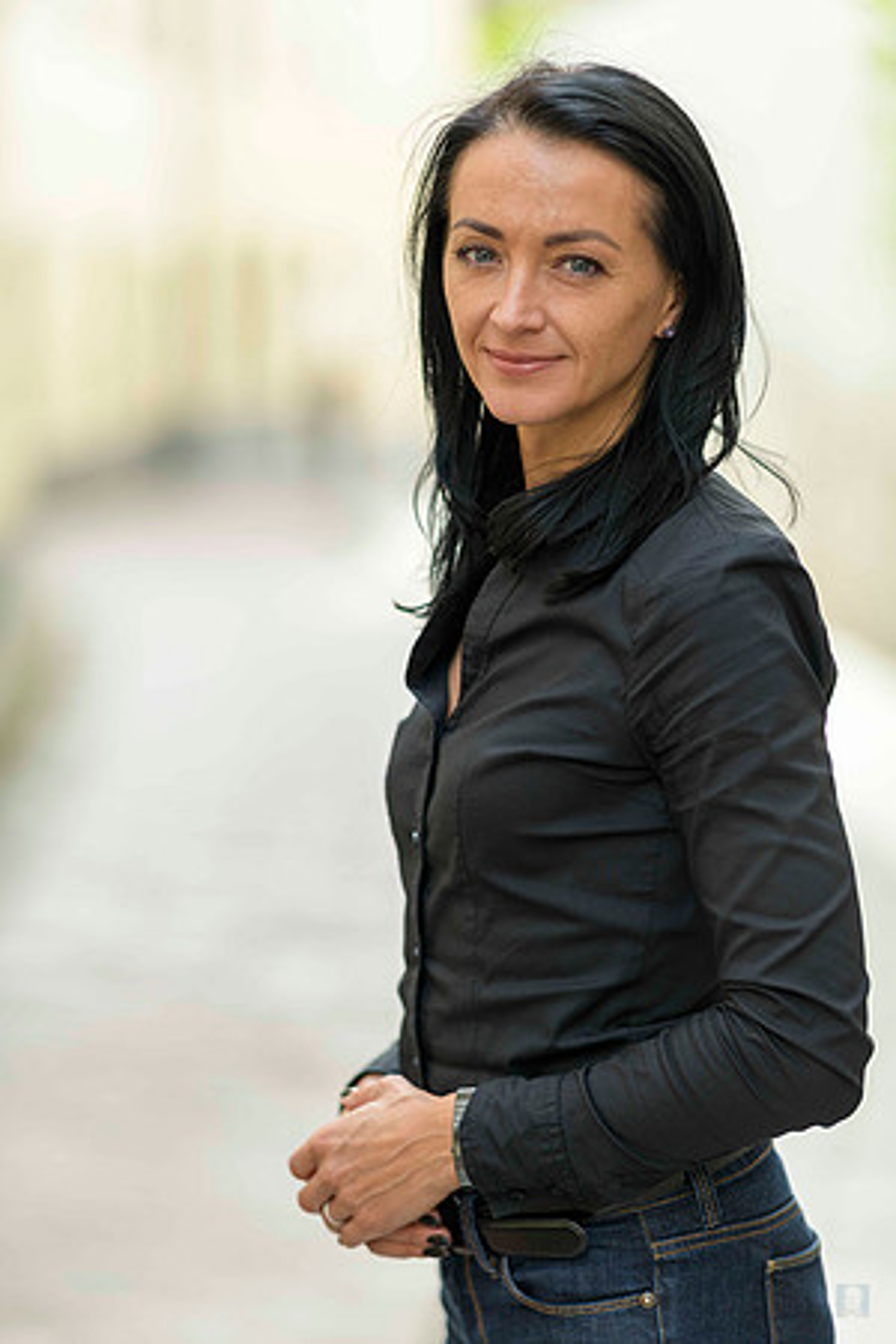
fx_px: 3920
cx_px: 448
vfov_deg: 19.5
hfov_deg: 13.0
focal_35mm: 105
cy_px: 672
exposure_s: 1/500
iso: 64
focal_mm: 105
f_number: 2
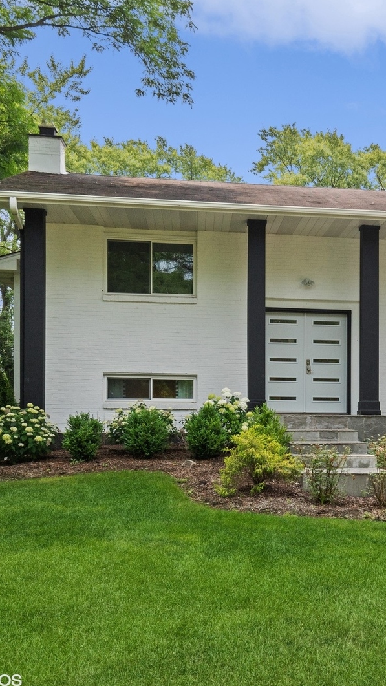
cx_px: 411
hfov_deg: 23.6
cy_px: 345
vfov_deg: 42.9
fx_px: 873
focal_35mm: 48
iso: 200
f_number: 9
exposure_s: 1/500
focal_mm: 20
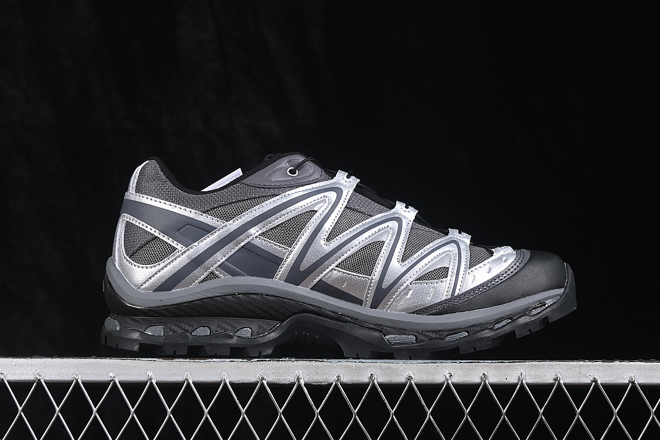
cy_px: 220
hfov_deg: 26.6
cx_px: 332
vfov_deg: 18.0
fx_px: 1393
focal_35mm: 76
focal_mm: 50
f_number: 6.3
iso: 160
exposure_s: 1/60
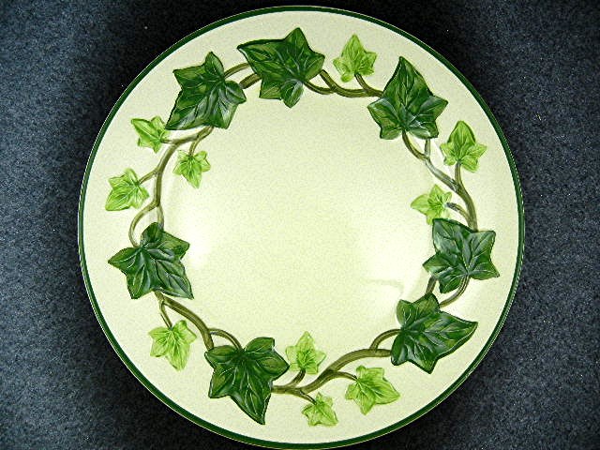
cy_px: 225
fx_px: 520
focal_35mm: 30
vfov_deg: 46.8
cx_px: 300
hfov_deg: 60.0
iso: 400
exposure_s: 1/58.2
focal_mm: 5.4
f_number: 3.5
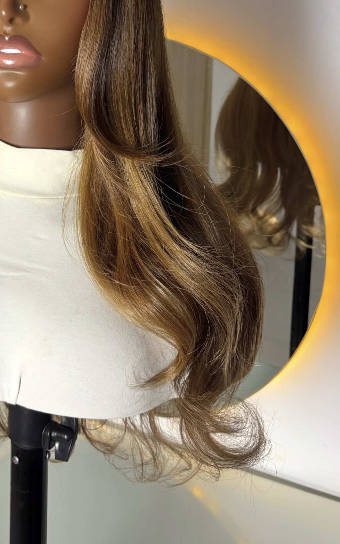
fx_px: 638
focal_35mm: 43
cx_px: 40
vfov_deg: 44.7
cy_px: 139
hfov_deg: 28.8
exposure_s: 1/100
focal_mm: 5.96
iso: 100
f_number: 1.6
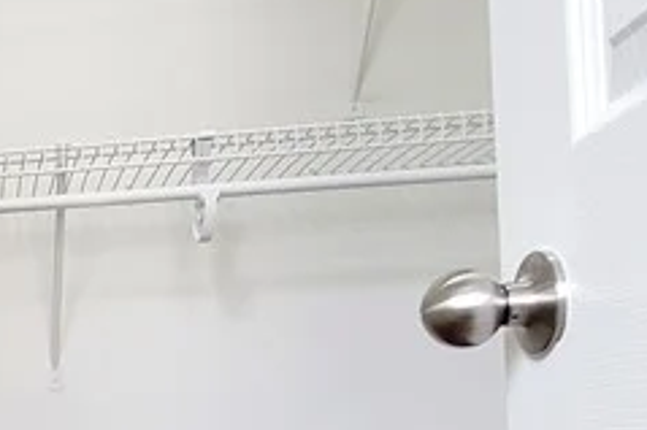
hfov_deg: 26.6
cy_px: 479
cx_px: -279
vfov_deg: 22.0
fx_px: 1042
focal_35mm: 58
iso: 125
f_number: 2.2
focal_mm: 2.2
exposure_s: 1/60.2
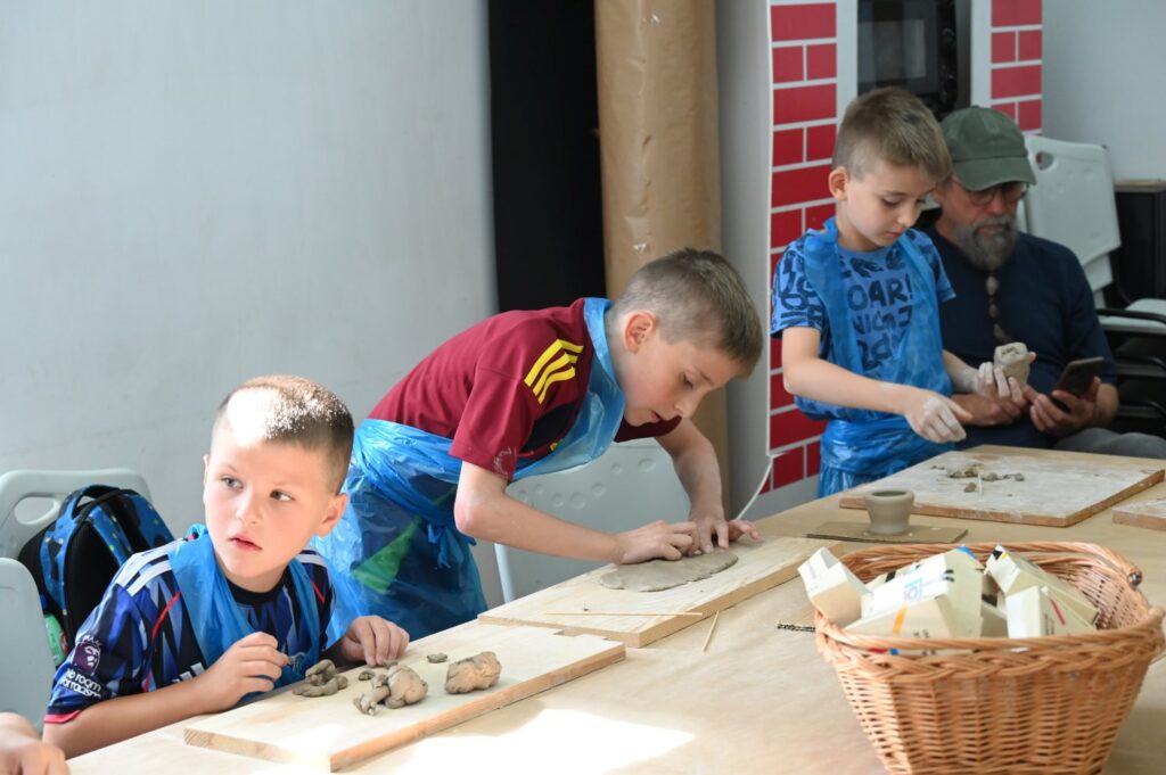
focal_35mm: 73
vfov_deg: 18.6
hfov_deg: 27.7
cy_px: 388
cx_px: 583
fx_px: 2362
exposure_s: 1/160
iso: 2500
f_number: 6
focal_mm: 73
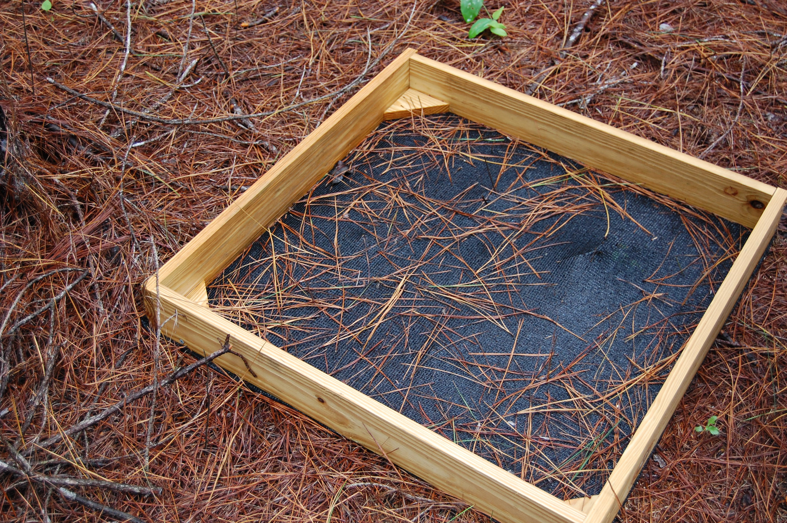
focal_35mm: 48
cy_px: 262
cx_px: 394
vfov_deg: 28.0
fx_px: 1048
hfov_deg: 41.1
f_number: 4.5
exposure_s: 1/80
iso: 400
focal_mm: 32
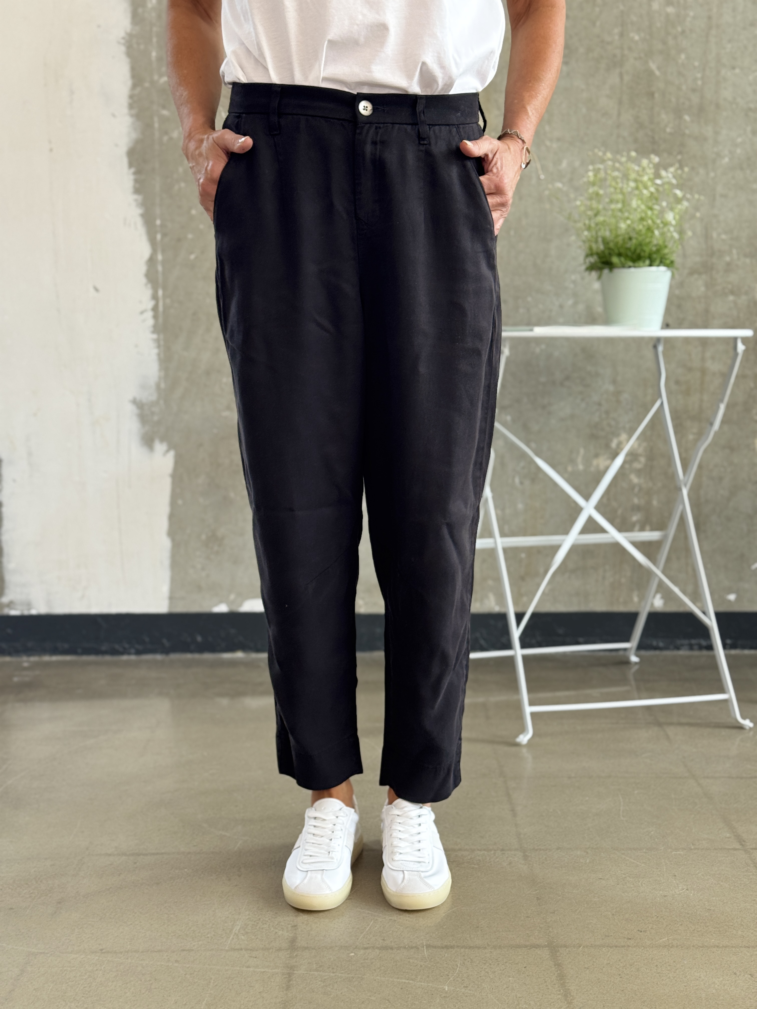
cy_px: 504
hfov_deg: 30.3
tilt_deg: -7.5
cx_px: 378
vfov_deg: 39.7
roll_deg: +1.0
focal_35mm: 48
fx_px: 1400
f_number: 1.78
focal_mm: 6.76
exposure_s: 1/102
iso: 100
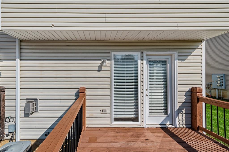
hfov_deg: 104.3
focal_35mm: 14
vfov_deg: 81.1
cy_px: 76
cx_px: 114
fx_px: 89
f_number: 11
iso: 200
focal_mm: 14
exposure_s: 1/500
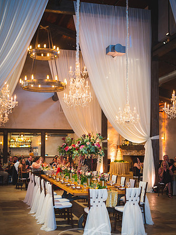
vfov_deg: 37.5
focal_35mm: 51
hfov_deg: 28.5
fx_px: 346
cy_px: 130
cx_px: 89
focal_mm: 46
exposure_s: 1/80
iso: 2500
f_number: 2.8
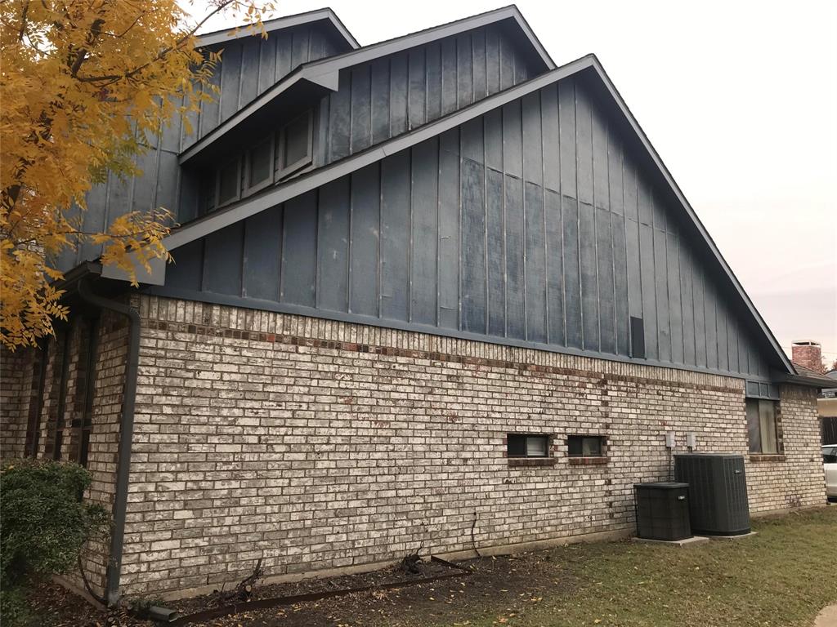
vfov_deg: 49.7
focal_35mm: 28
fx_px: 677
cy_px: 314
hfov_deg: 63.4
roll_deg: -0.7
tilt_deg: +12.2
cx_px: 418
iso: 20
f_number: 1.8
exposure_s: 1/370
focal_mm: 3.99
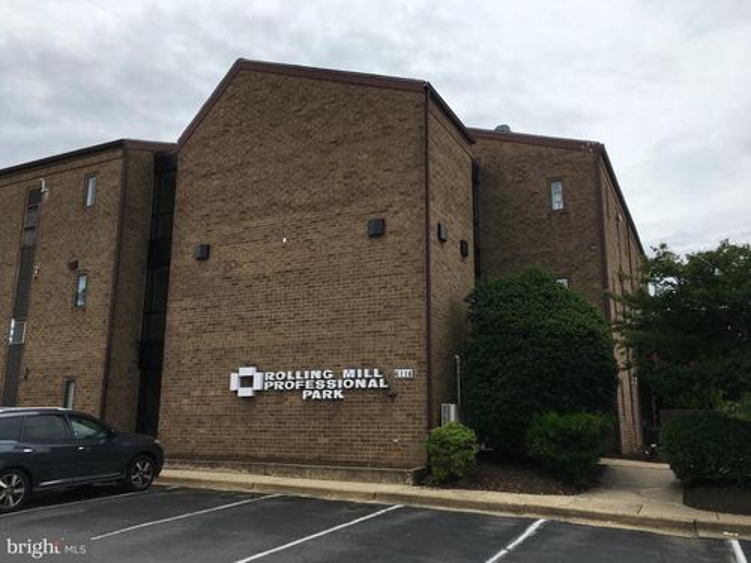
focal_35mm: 29
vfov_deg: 48.2
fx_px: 629
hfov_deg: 61.7
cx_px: 376
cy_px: 282
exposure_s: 1/2481
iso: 25
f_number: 2.2
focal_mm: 4.15
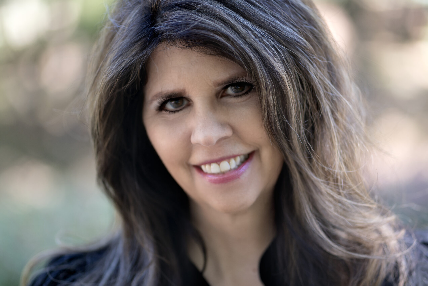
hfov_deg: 20.2
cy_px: 149
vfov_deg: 13.6
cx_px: 208
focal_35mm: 101
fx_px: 1201
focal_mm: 85
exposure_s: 1/1000
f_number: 1.8
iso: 500
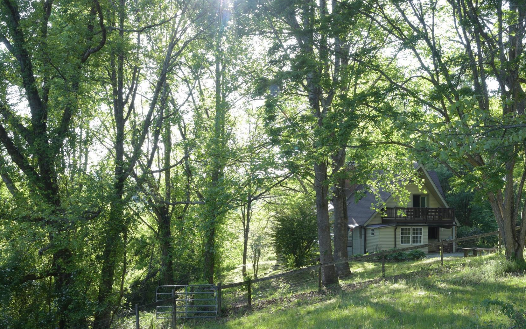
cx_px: 315
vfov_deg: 26.8
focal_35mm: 48
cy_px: 199
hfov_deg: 41.6
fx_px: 688
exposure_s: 1/13
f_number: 16
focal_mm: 38
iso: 320
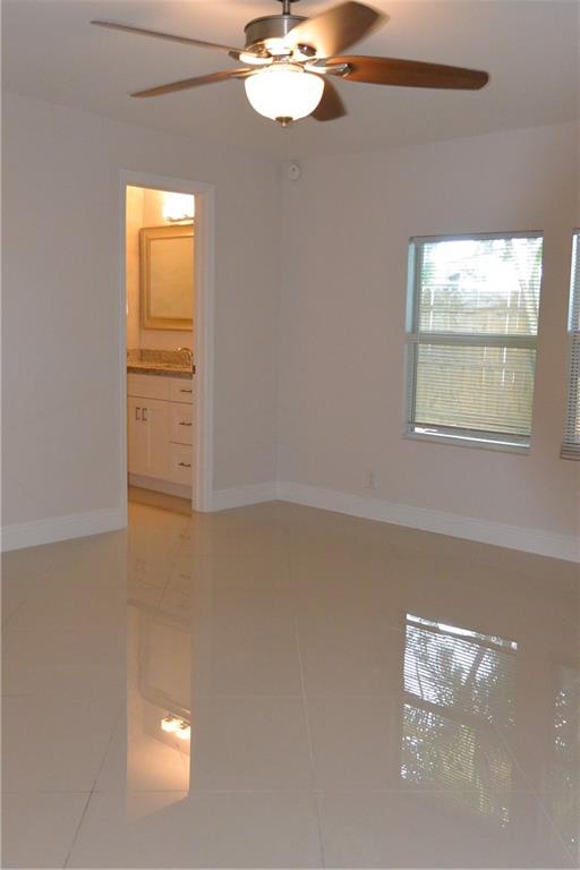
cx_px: 290
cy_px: 435
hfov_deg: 38.9
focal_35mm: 34
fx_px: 822
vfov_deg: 55.8
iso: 1000
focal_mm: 12.8
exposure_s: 1/60
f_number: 4.5
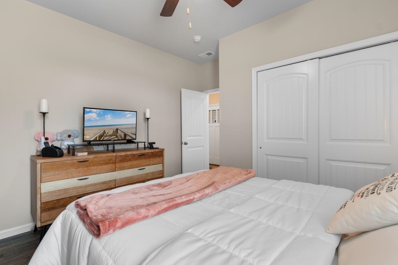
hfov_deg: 96.6
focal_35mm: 16
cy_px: 127
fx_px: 177
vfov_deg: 73.7
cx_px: 188
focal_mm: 10
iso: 100
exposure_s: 1/10
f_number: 4.5
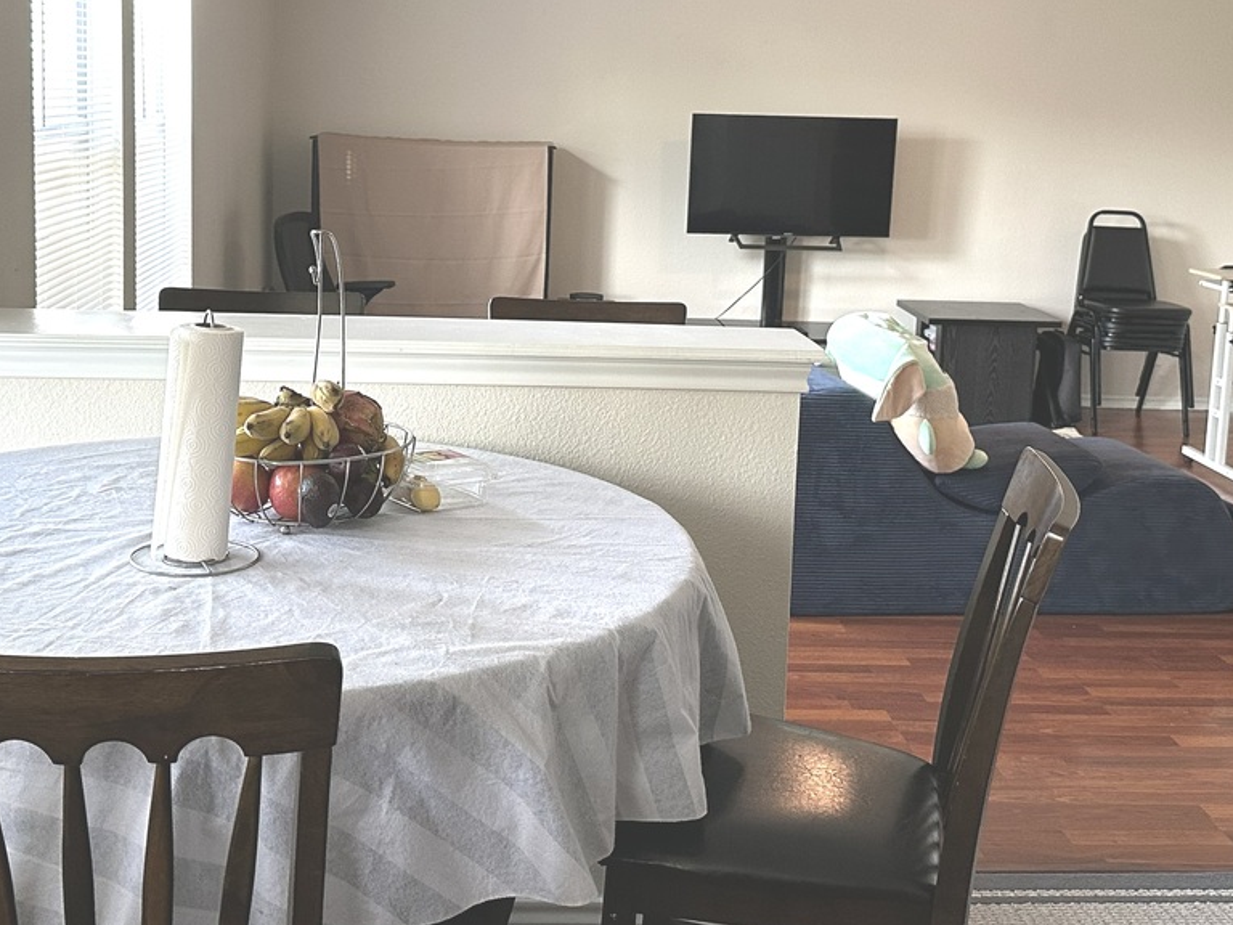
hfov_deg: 42.1
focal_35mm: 45
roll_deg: -2.6
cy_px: 287
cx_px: 580
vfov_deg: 31.8
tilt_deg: -7.3
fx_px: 1603
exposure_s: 1/77
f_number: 1.78
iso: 250
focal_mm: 6.86
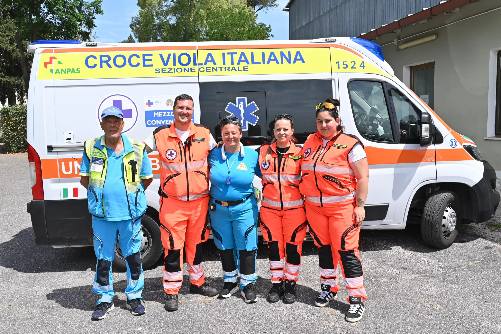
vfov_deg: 38.9
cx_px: 250
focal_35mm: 34
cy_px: 167
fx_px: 473
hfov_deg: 55.8
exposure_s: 1/200
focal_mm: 34
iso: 200
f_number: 13
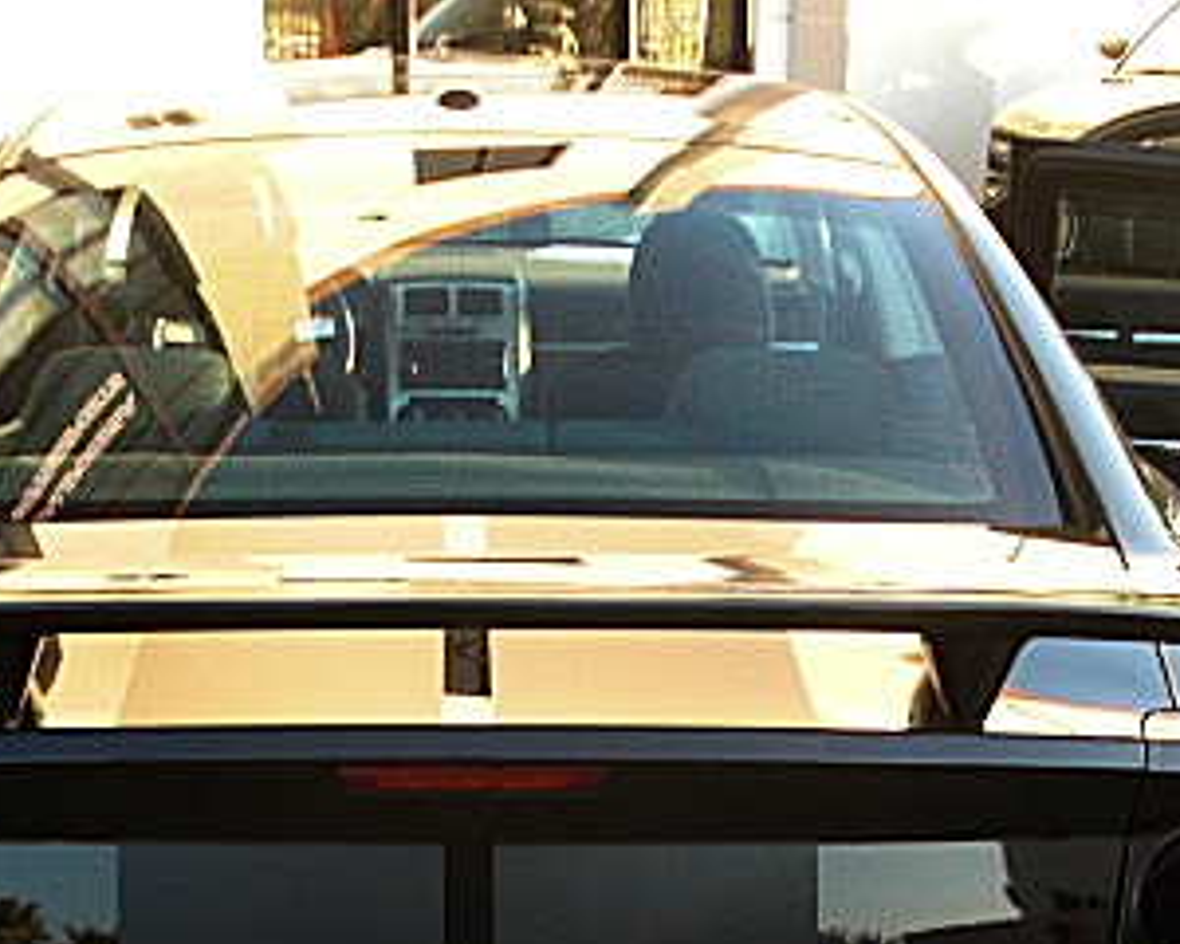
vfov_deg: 20.0
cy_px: 846
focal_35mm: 75
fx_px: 2619
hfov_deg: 25.4
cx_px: 503
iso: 100
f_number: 2.8
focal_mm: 6.3
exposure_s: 1/100
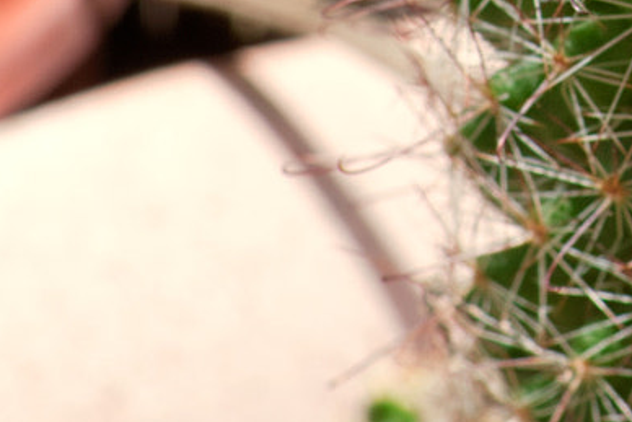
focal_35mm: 309
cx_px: 557
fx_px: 5426
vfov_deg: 4.4
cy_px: -68
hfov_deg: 6.7
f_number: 8
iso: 200
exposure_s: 1/320
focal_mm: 50
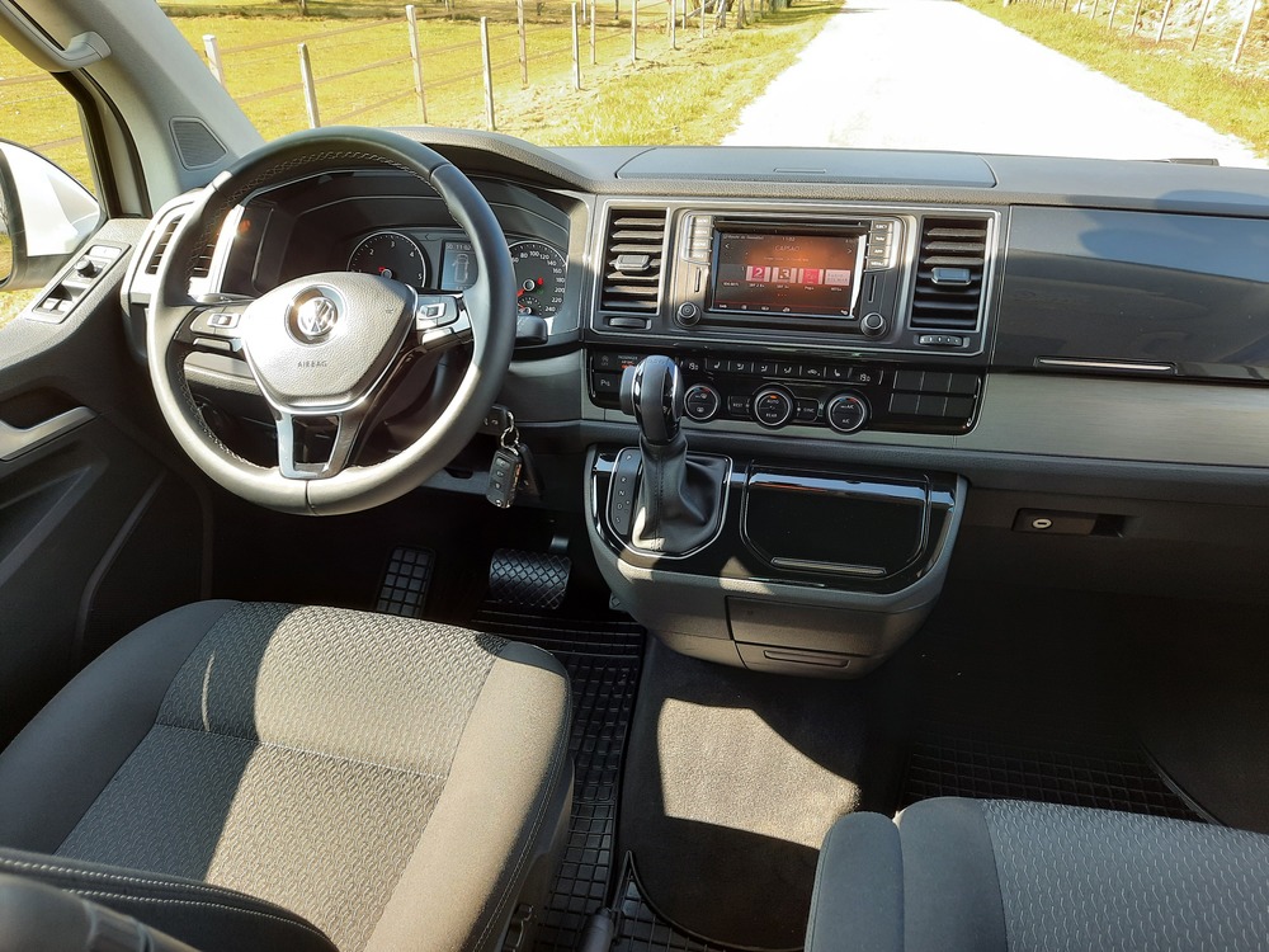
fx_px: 916
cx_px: 634
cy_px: 476
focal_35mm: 25
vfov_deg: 54.9
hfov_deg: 69.4
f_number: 2
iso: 32
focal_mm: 4.6
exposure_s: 1/50
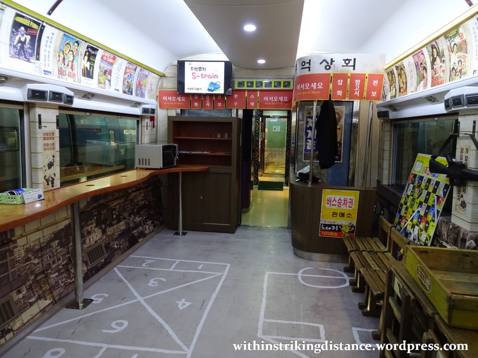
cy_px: 179
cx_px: 239
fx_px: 331
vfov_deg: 56.8
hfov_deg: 71.6
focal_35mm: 24
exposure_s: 1/30
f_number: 3.5
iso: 640
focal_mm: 4.1
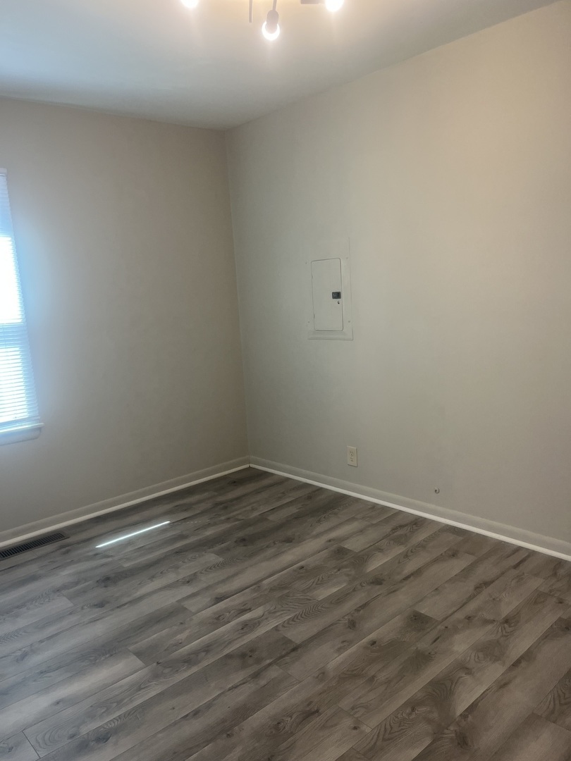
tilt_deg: -8.9
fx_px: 572
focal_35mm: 26
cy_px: 380
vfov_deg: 67.3
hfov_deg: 53.1
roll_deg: +4.5
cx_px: 286
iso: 100
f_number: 1.6
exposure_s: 1/120
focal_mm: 5.1
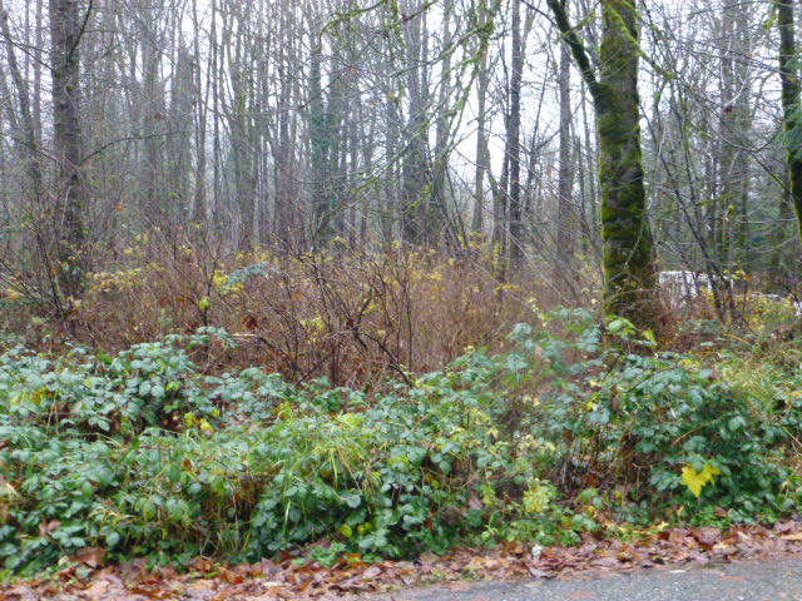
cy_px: 300
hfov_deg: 40.4
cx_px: 401
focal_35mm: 47
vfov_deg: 30.9
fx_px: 1089
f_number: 4.2
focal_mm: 8.5
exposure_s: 1/80
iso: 1600
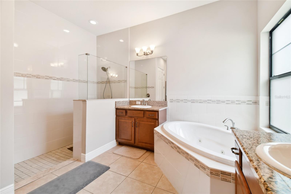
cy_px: 97
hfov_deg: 100.4
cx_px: 146
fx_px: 121
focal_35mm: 15
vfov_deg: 77.3
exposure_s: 1/13
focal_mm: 10
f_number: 7.1
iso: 100
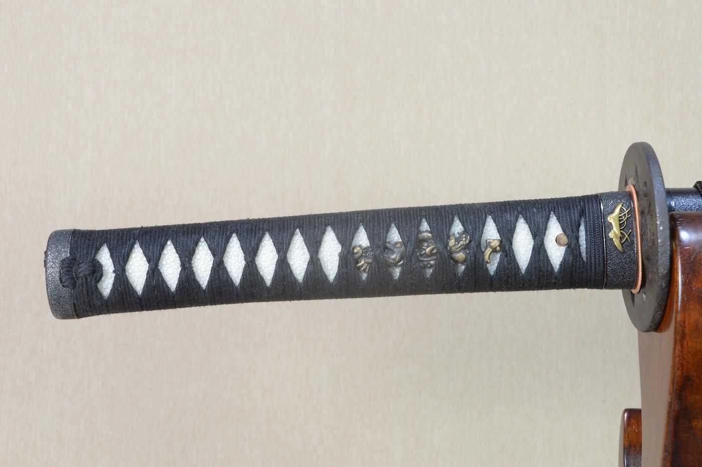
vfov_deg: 23.7
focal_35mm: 57
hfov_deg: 35.1
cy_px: 234
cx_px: 351
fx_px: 1111
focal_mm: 38
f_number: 11
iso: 400
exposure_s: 1/2
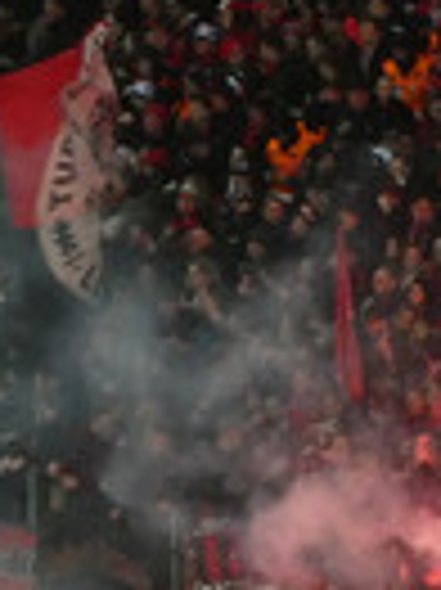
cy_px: 518
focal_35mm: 739
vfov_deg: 2.7
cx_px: 698
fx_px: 12573
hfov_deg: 2.0
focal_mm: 27.1
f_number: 5.4
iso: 320
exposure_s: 1/80
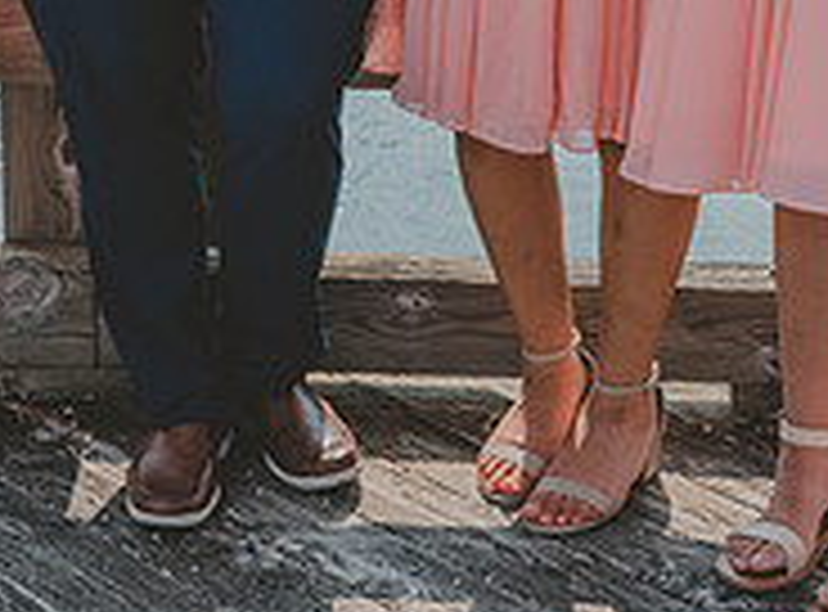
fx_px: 2427
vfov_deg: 13.7
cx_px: 116
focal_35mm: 102
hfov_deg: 19.1
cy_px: -247
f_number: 7.1
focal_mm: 24
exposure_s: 1/320
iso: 100
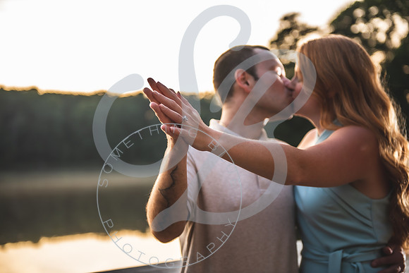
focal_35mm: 60
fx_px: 682
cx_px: 204
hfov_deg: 33.4
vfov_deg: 22.6
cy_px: 136
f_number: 2.8
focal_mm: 60
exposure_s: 1/160
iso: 200
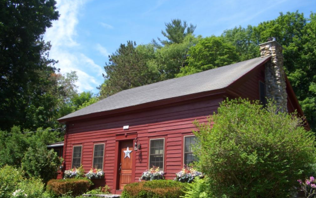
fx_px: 327
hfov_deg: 51.5
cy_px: 108
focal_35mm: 38
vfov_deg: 33.6
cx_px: 160
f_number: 4.3
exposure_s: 1/250
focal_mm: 5.8
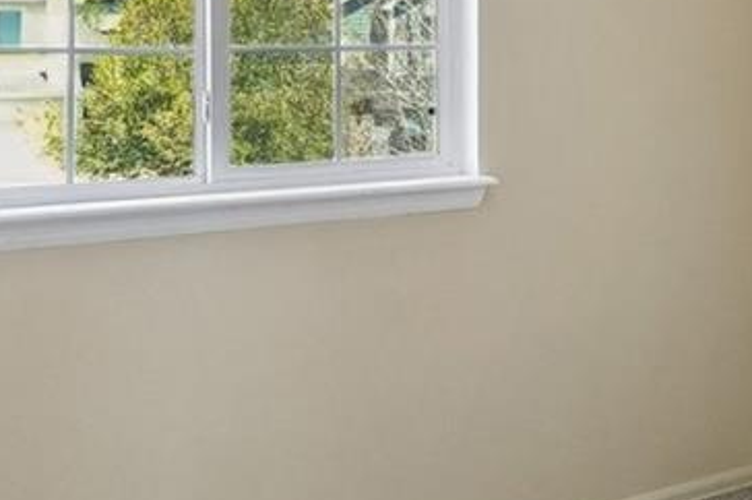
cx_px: 738
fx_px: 1377
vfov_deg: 20.2
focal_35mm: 66
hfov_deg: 28.8
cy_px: 45
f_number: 9
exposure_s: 1/50
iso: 640
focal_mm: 10
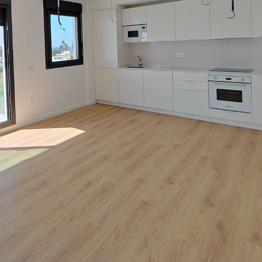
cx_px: 58
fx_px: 231
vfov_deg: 54.9
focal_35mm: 27
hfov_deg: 55.5
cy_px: 52
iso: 100
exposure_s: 1/340
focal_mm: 2.16
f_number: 2.2
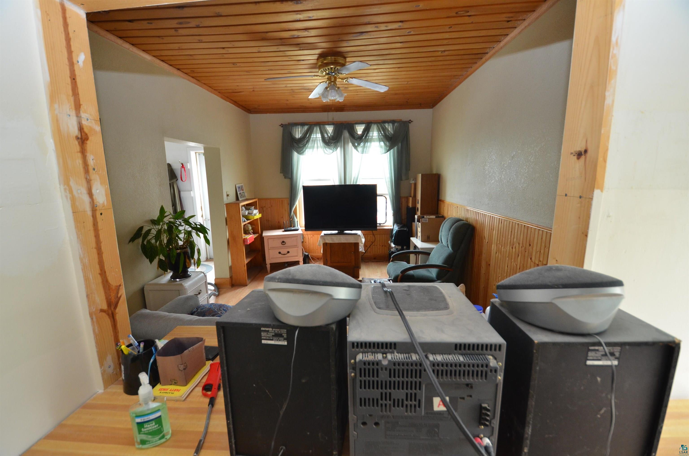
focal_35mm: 15
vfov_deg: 77.1
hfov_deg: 100.5
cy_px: 228
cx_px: 344
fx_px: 286
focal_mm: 10
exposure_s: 1/60
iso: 800
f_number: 4
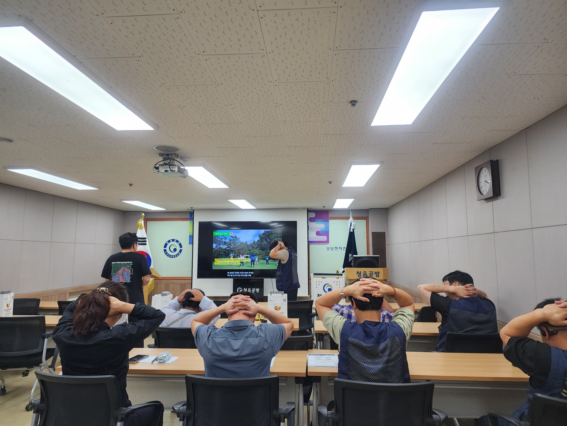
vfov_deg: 58.9
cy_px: 213
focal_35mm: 23
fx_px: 377
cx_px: 284
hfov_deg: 73.9
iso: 125
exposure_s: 1/180
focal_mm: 6.4
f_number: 1.8
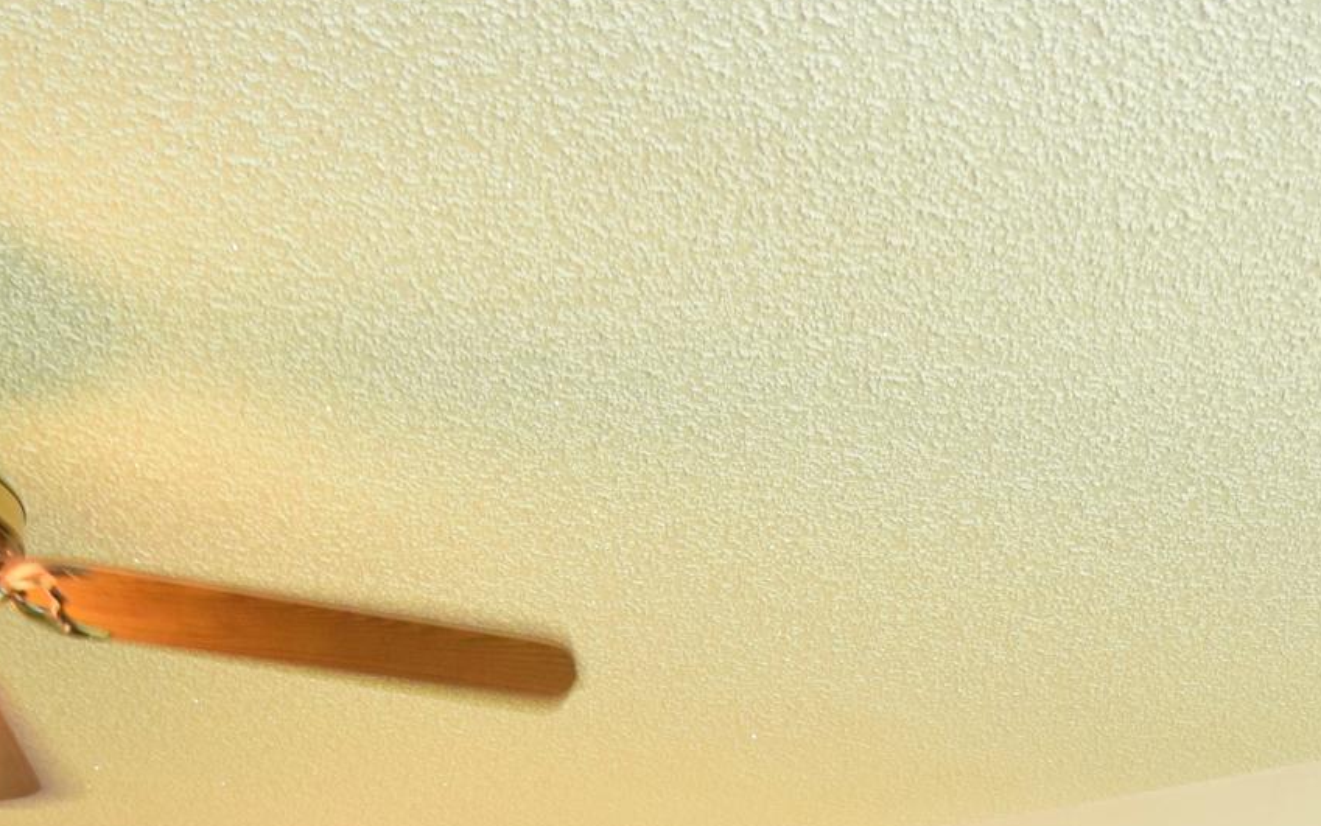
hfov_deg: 36.8
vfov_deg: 19.2
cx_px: 951
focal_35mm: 54
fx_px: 1944
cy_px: 1409
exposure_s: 1/80
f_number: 4.5
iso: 800
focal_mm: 10
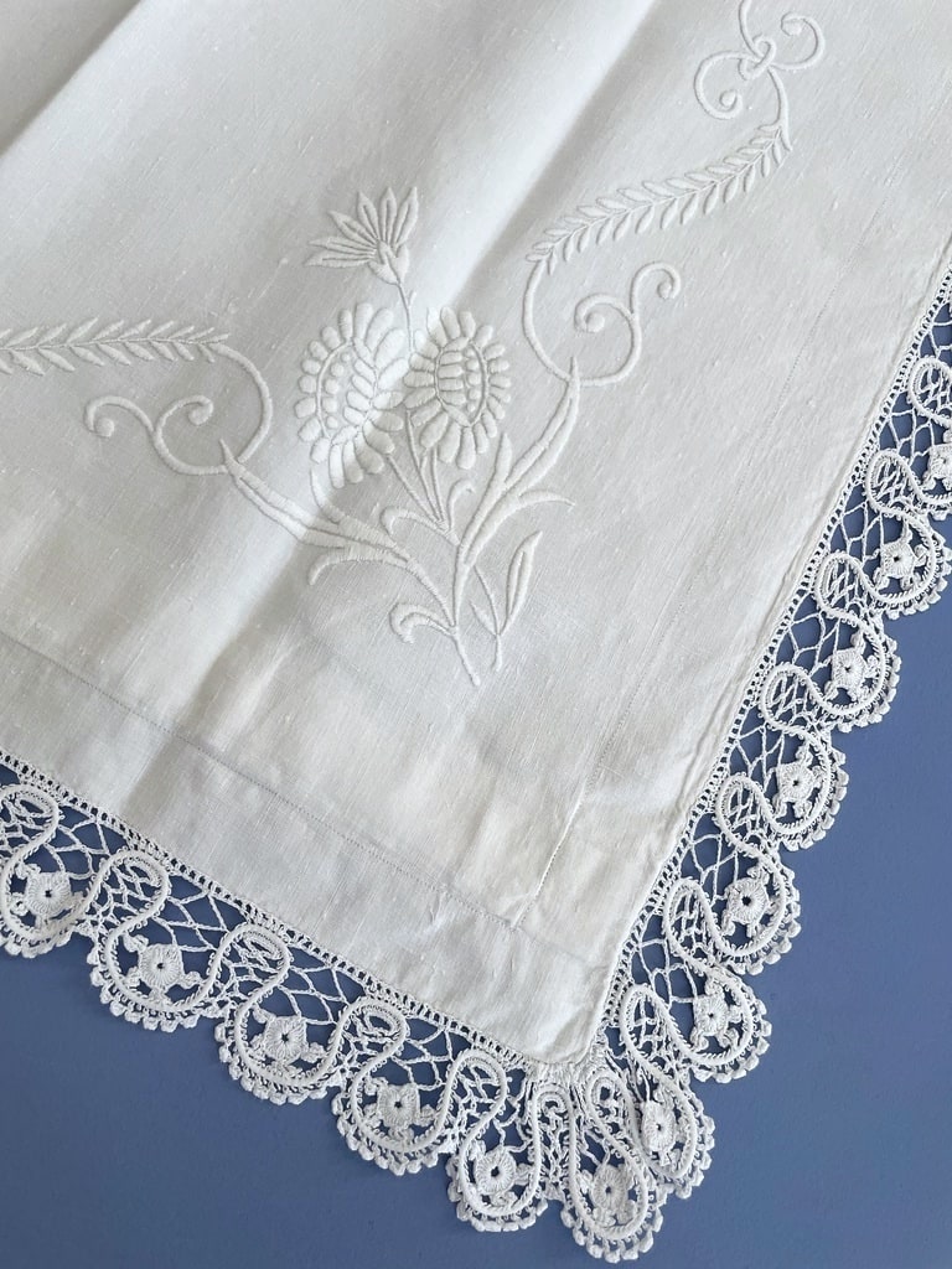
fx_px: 953
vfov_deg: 67.3
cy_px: 634
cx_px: 476
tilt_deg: -76.3
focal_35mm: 26
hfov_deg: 53.1
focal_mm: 4.2
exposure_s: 1/121
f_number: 1.6
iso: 125
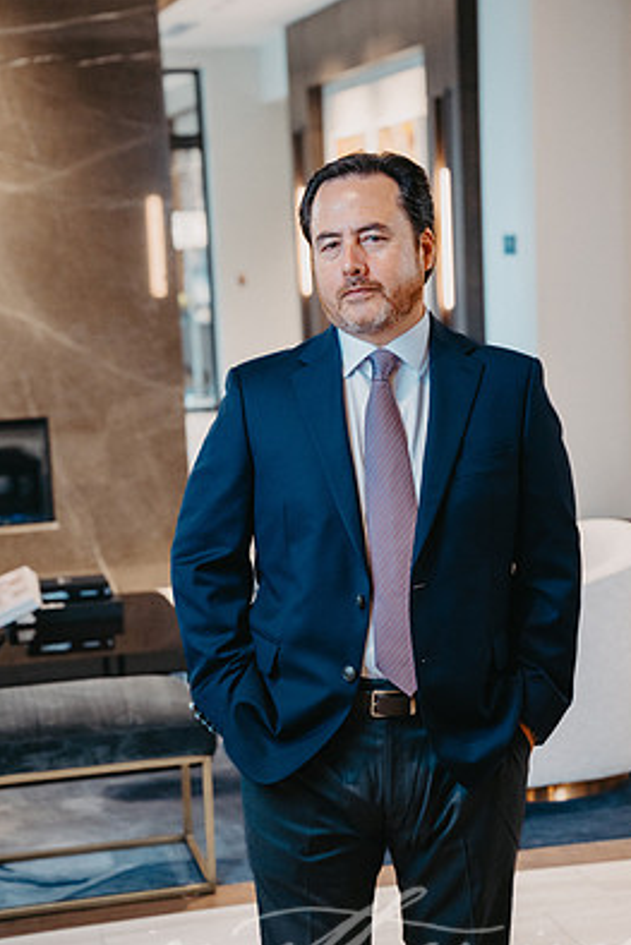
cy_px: 516
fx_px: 2101
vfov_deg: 25.3
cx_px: 355
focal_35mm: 80
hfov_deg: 17.1
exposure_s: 1/100
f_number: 4.5
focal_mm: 70
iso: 1000
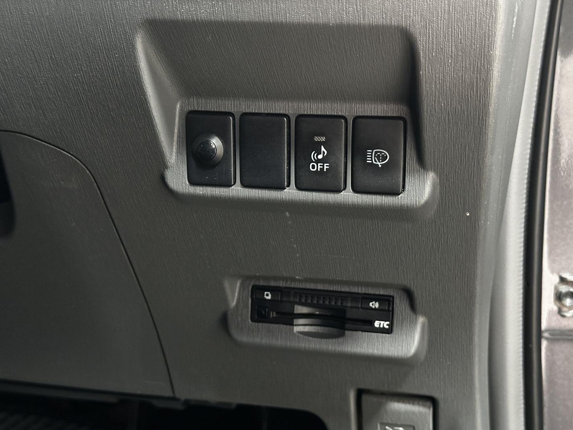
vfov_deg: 29.7
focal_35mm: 49
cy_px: 212
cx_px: 290
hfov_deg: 38.9
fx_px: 811
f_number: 1.78
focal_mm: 6.86
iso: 640
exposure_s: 1/20
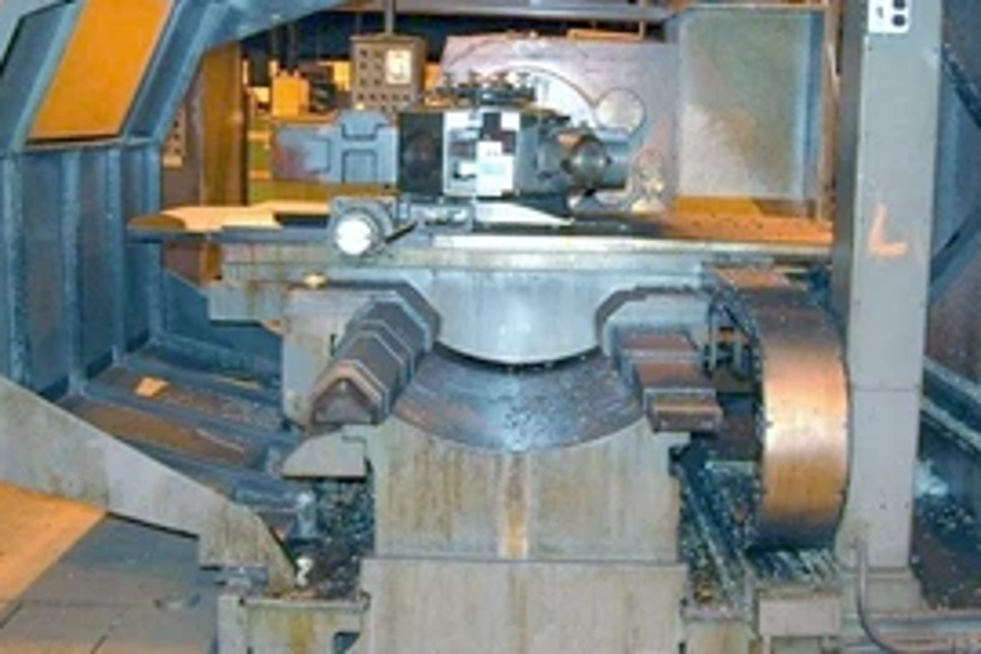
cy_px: 251
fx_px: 1090
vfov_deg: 33.3
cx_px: 501
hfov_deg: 48.5
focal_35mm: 40
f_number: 3.5
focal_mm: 18
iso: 400
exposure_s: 1/60
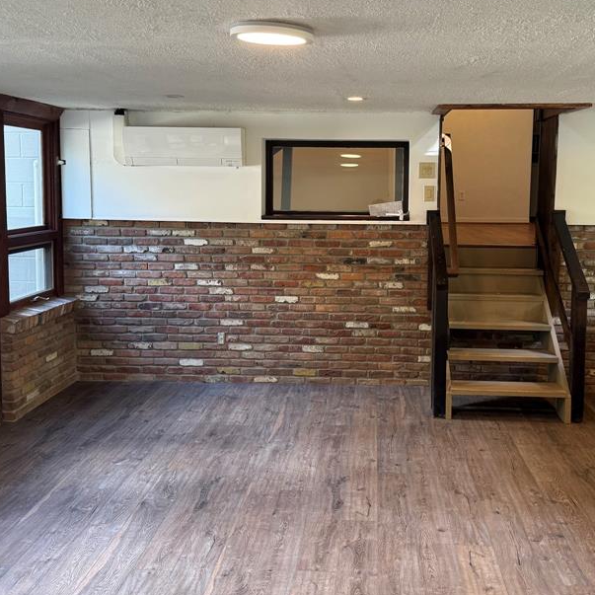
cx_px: 342
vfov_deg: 46.0
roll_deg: -0.2
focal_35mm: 36
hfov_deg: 45.9
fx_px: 700
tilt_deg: -4.6
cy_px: 269
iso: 200
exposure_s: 1/83
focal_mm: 6.76
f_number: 1.78
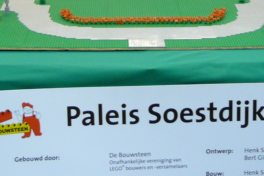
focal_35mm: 98
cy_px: -31
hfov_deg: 20.8
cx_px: 106
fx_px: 719
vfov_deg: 13.6
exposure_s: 1/10
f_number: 2.8
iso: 200
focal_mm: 6
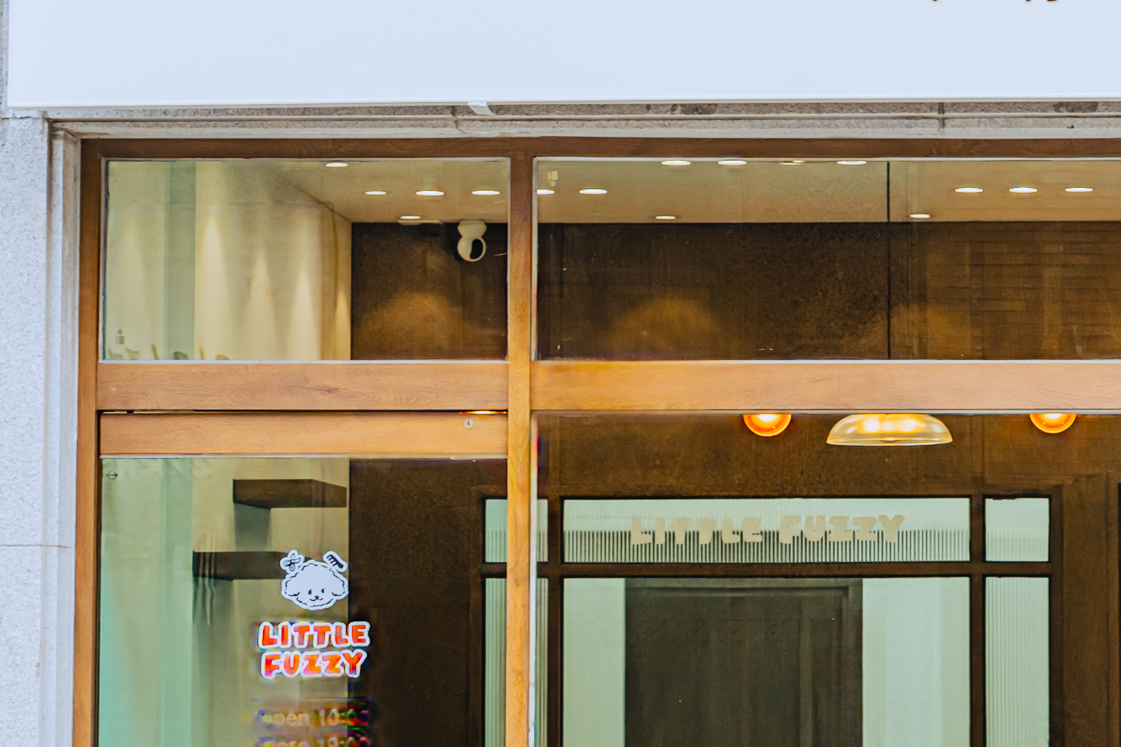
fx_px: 4733
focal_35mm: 152
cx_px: 922
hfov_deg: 13.4
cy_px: 306
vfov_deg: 9.0
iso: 640
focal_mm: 68
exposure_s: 1/250
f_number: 8
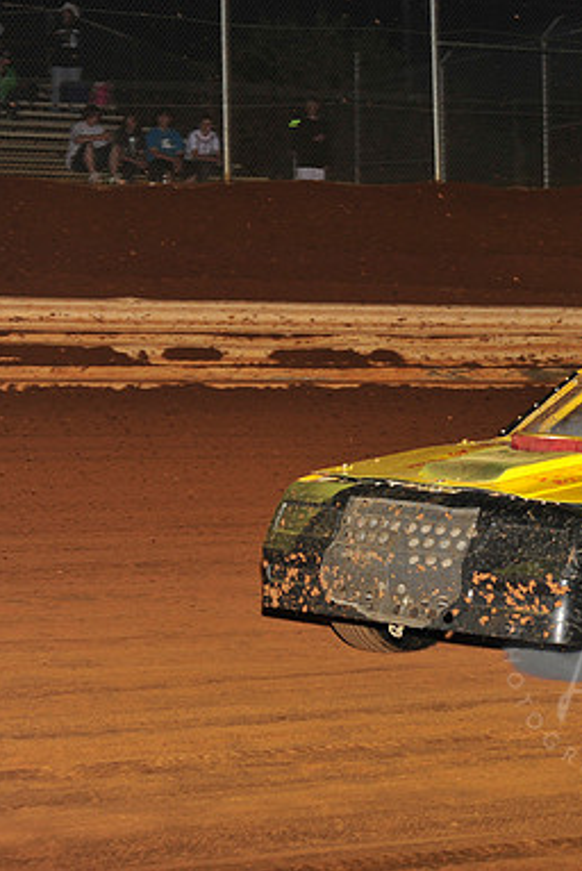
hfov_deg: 11.2
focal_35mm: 121
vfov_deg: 16.9
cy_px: 437
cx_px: 639
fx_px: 2929
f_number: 6.3
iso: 800
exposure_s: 1/320
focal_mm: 80
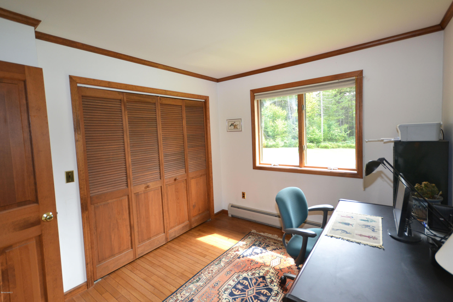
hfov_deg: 100.4
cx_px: 226
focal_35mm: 15
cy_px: 151
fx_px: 189
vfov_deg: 77.3
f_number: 4.5
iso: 400
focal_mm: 10
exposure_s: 1/80
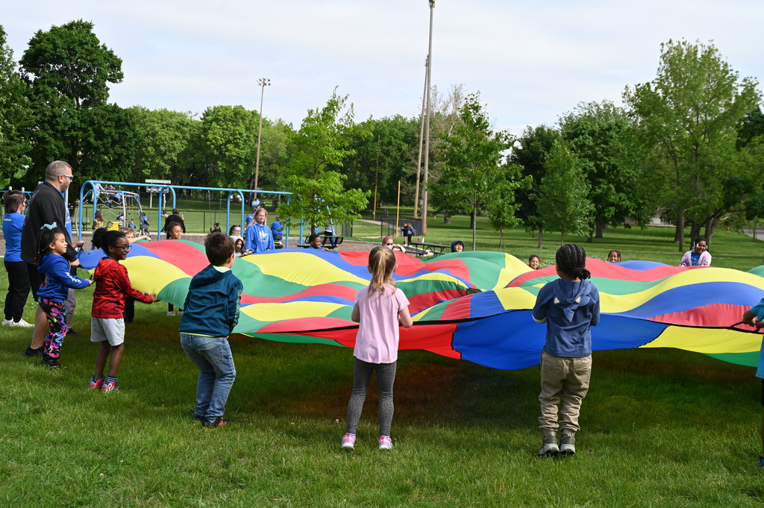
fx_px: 848
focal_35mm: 40
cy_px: 254
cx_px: 382
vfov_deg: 33.3
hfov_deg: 48.5
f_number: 6.3
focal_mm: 40
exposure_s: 1/320
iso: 100
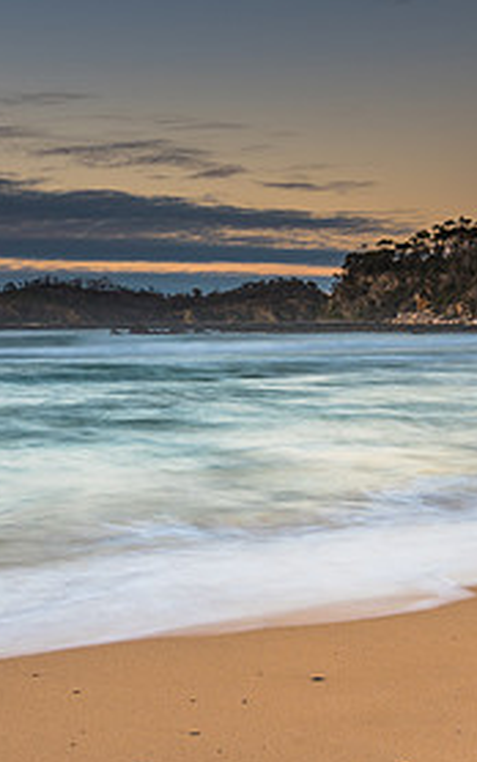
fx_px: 1579
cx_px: 124
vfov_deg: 27.1
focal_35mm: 76
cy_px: 298
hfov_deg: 17.1
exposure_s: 2.5
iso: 31
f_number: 8
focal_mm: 34
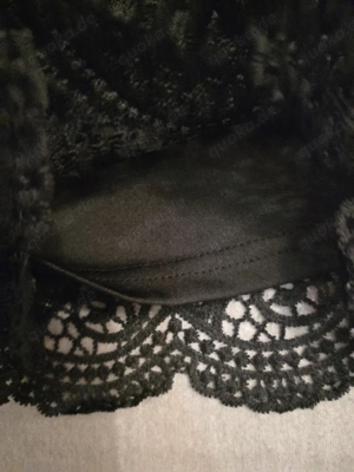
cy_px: 236
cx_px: 177
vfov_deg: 73.9
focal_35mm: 23
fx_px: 314
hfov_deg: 58.9
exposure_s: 1/16.7
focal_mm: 6.3
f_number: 1.7
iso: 8000
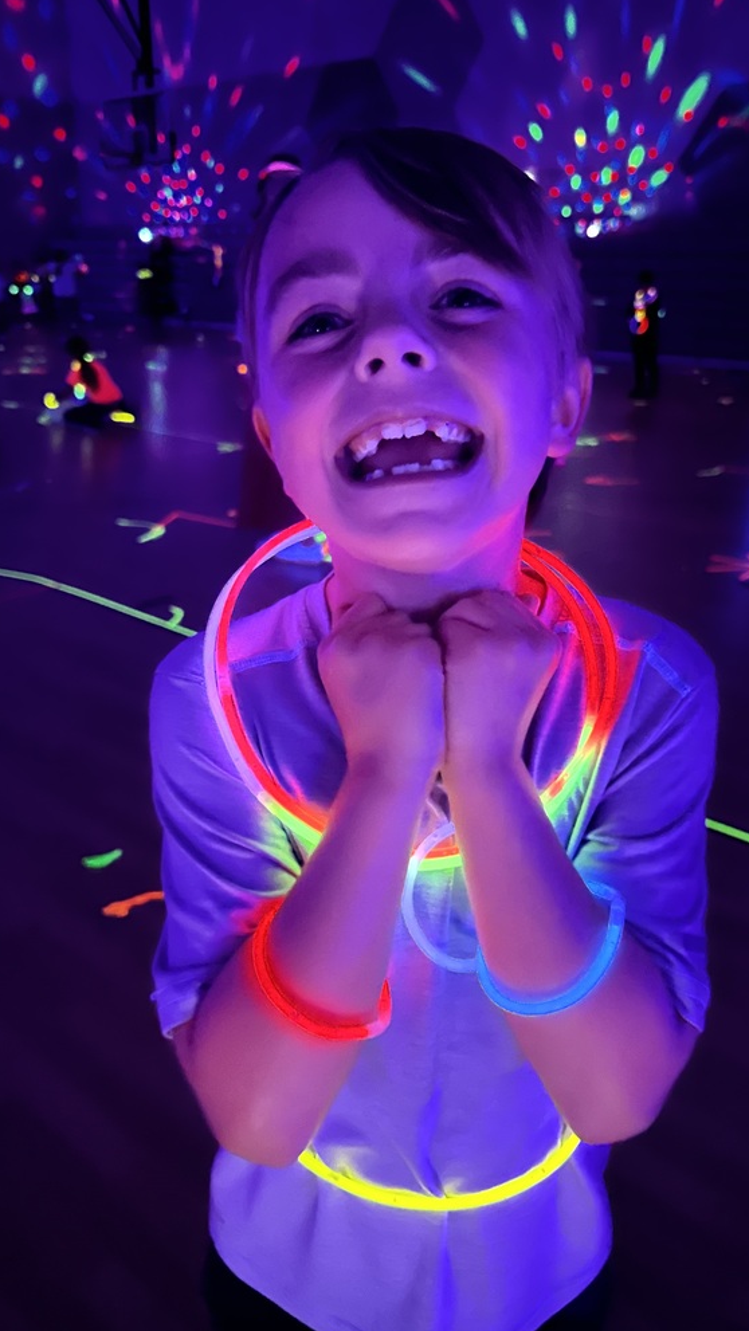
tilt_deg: -22.2
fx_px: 953
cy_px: 655
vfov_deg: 69.9
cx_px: 404
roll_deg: -2.2
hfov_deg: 42.9
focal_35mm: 27
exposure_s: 1/15
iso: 5000
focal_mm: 6.86
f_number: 1.78
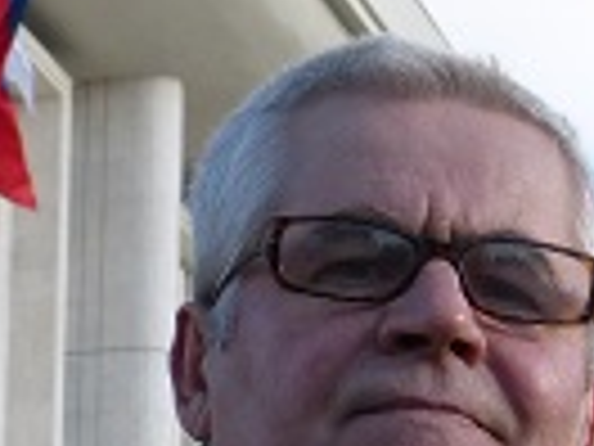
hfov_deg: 7.2
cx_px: 648
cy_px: 946
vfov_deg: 5.3
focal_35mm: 273
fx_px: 4685
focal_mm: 9
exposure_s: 1/250
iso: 100
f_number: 4
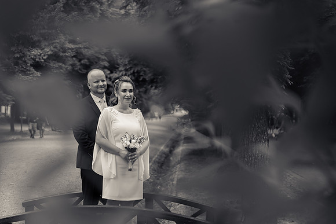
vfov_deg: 17.3
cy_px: 98
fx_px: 738
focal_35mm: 79
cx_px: 146
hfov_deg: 25.6
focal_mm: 70
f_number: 2.8
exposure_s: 1/1000
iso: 160
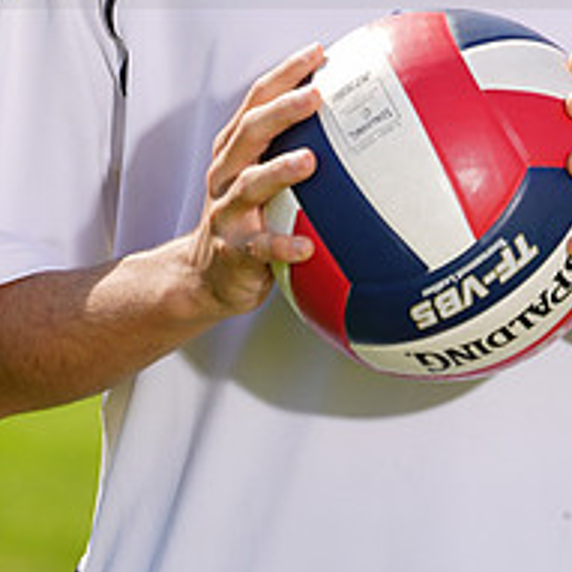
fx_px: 16470
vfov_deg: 2.0
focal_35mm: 881
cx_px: 361
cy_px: -87
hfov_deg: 2.0
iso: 64
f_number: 7.1
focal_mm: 342
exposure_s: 1/200
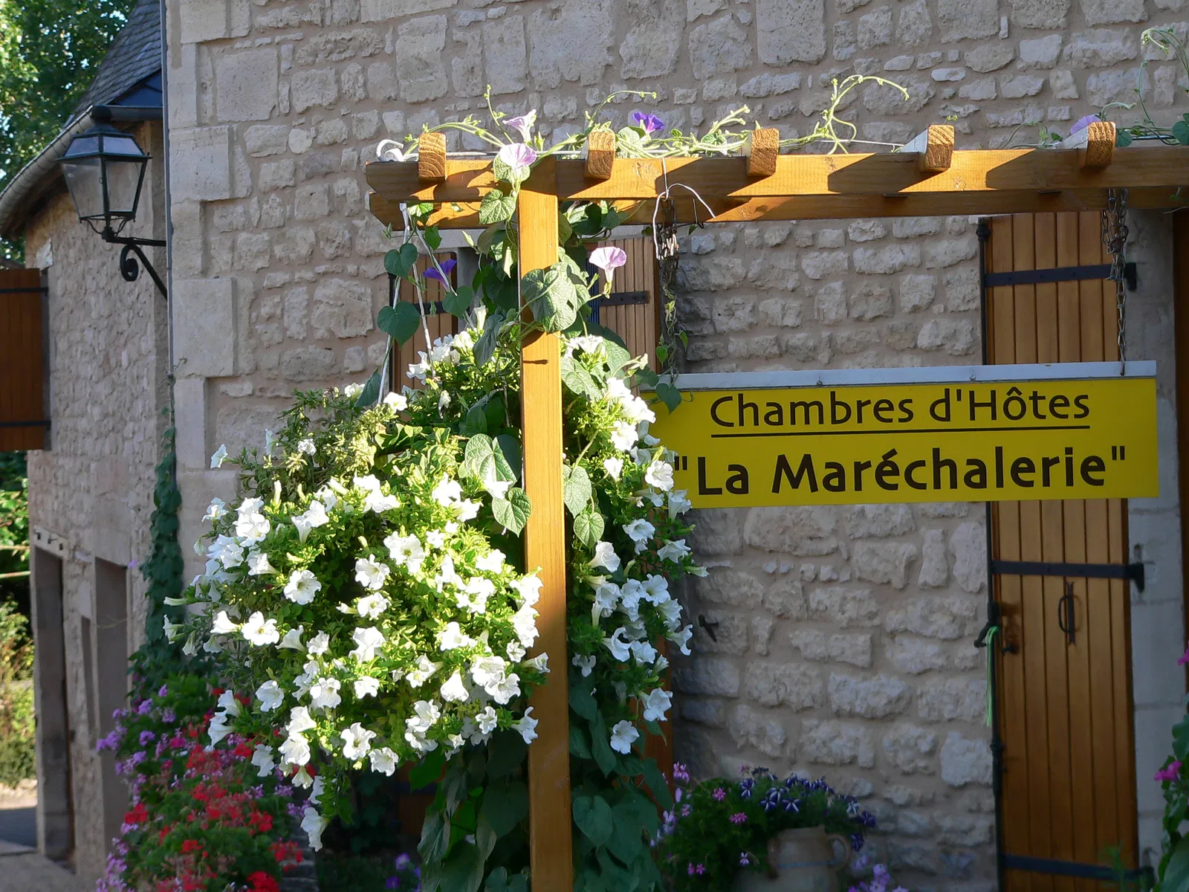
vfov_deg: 14.8
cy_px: 446
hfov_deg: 19.6
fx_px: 3435
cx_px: 594
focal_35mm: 100
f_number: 4
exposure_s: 1/160
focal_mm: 16.6
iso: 80
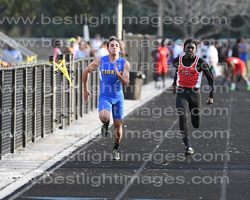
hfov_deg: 3.8
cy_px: 100
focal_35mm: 510
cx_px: 111
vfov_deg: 3.0
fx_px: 3774
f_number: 4
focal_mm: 300
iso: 2000
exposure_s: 1/2000
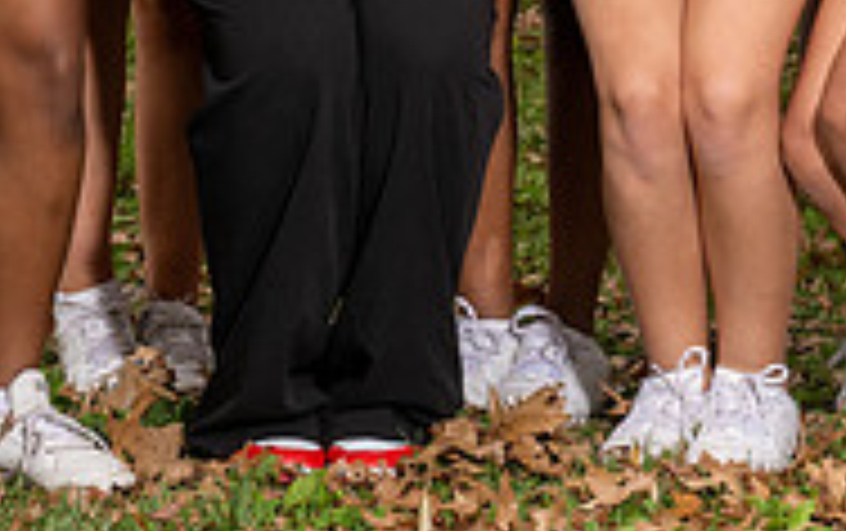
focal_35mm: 296
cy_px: -542
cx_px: 476
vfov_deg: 4.4
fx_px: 6833
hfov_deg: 7.1
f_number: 8
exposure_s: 1/200
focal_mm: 70
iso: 400
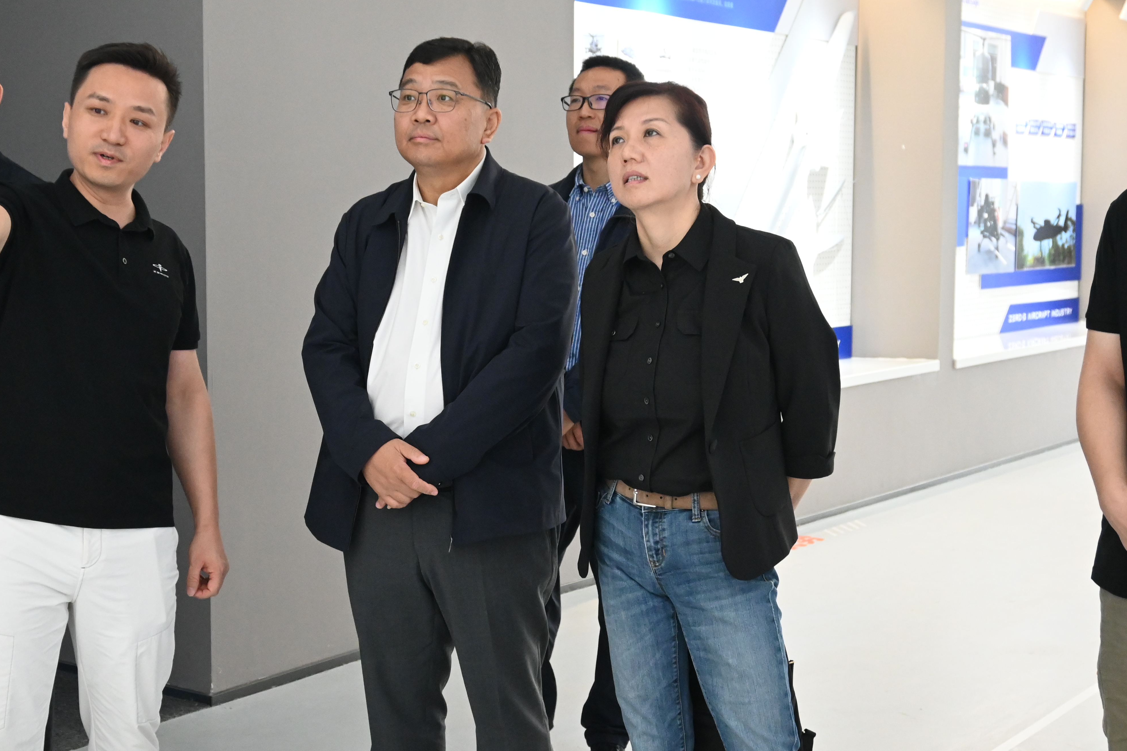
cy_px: 358
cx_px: 504
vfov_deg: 24.6
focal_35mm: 55
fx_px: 1722
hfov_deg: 36.2
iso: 2800
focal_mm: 26
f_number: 4.5
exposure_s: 1/125
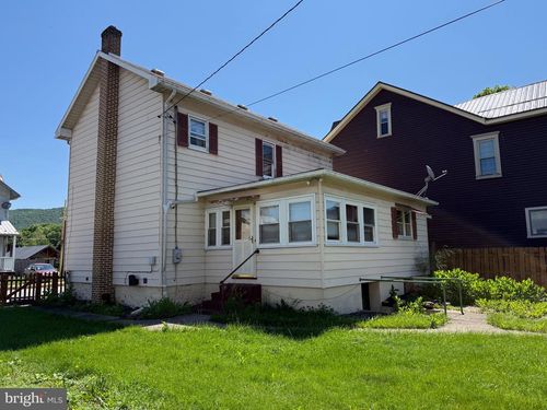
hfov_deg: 71.6
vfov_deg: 56.8
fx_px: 379
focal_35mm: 24
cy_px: 205
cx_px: 274
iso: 100
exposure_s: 1/5319
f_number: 1.78
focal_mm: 6.76
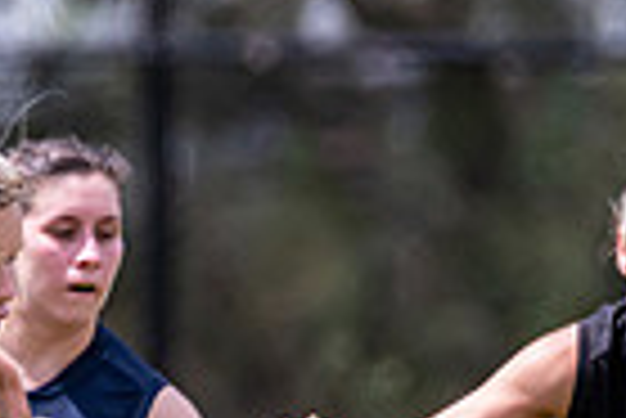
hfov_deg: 0.7
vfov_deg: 0.5
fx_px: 49766
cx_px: 405
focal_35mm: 2859
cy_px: 598
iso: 800
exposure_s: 1/2000
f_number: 6.3
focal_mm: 600
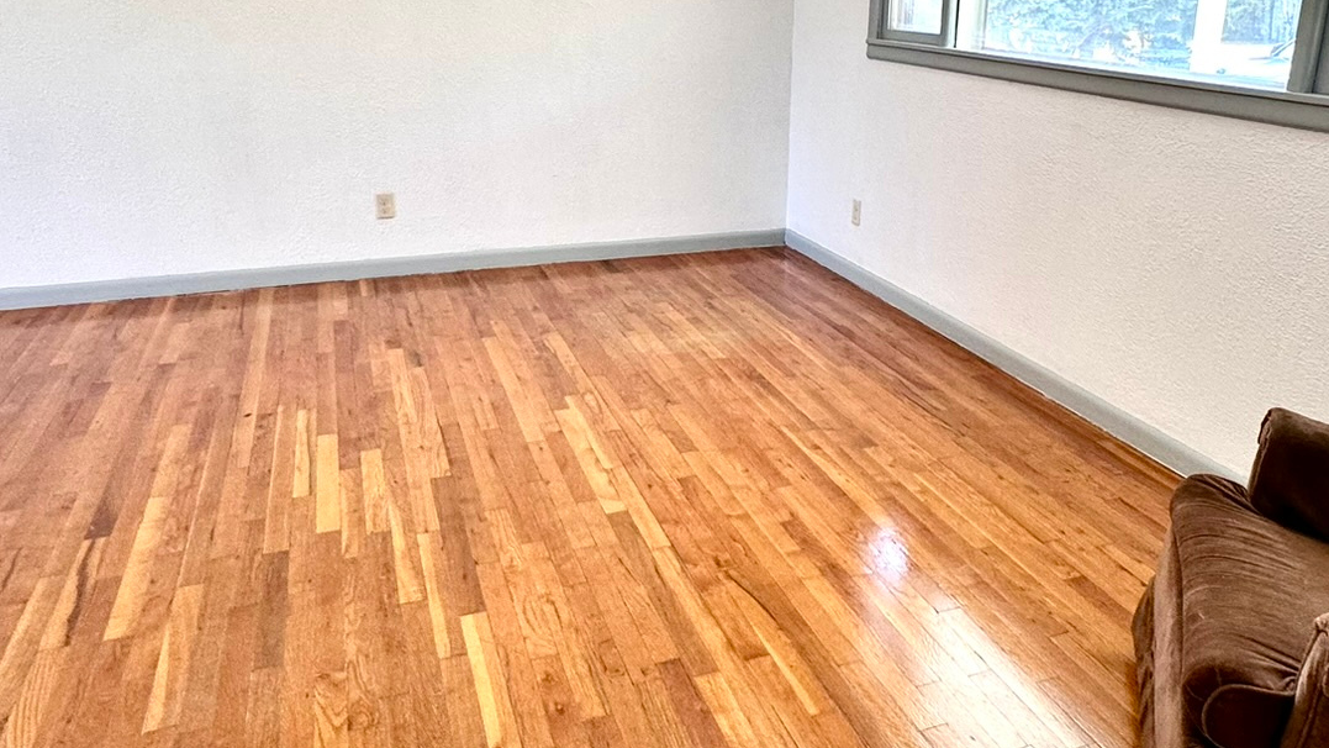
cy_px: 290
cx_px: 750
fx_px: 1022
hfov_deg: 65.8
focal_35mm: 29
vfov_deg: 40.0
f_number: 2.2
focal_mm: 2.22
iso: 160
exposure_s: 1/120
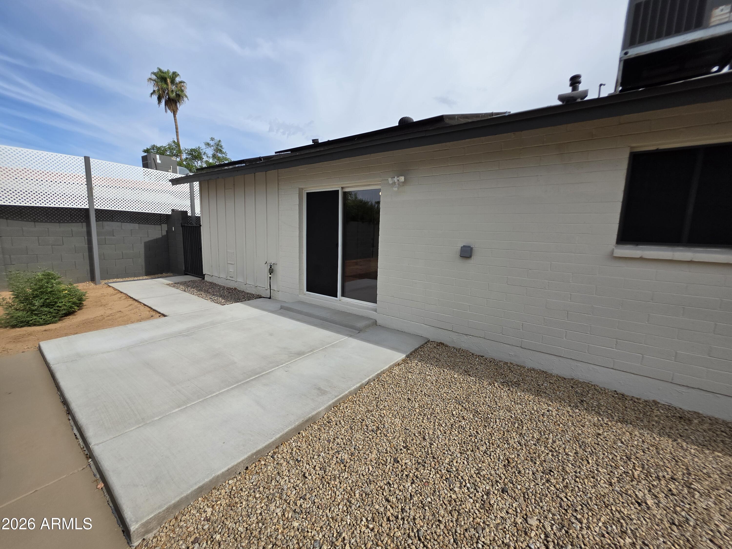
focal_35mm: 13
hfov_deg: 106.2
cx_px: 366
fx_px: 275
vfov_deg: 89.9
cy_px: 274
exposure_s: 1/2327
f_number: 1.9
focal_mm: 2.2
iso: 40
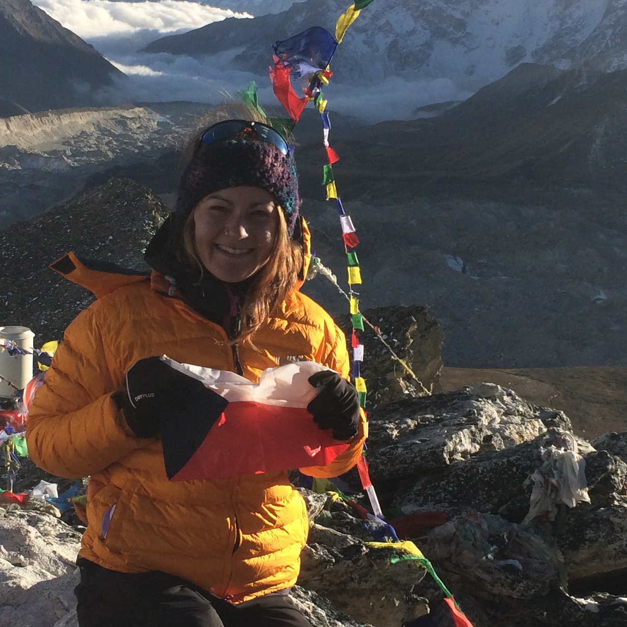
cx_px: 314
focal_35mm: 68
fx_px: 1393
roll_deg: -2.9
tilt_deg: -13.4
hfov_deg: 25.4
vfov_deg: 25.4
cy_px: 309
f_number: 2.2
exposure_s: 1/1786
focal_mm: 4.15
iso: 32
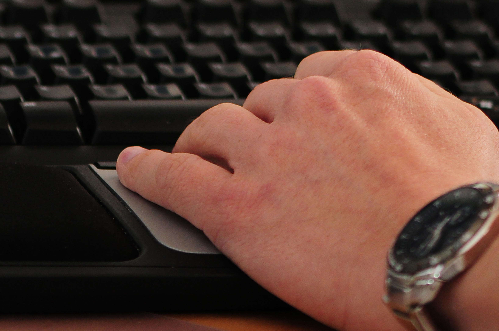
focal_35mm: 206
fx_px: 2848
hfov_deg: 10.0
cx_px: 246
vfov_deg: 6.7
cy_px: 122
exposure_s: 1/60
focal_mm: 105
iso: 400
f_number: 3
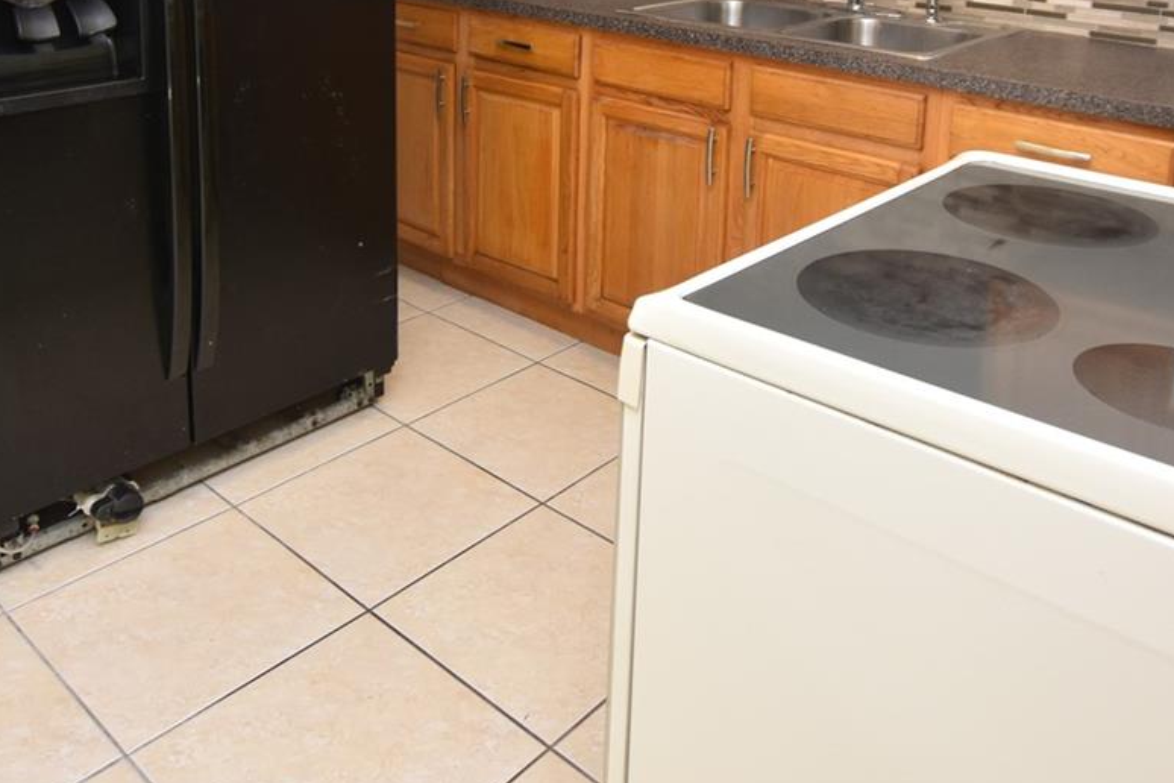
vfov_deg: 38.2
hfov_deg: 60.2
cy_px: 23
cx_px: 622
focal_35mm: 31
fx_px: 1011
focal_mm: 10
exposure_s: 1/60
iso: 250
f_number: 4
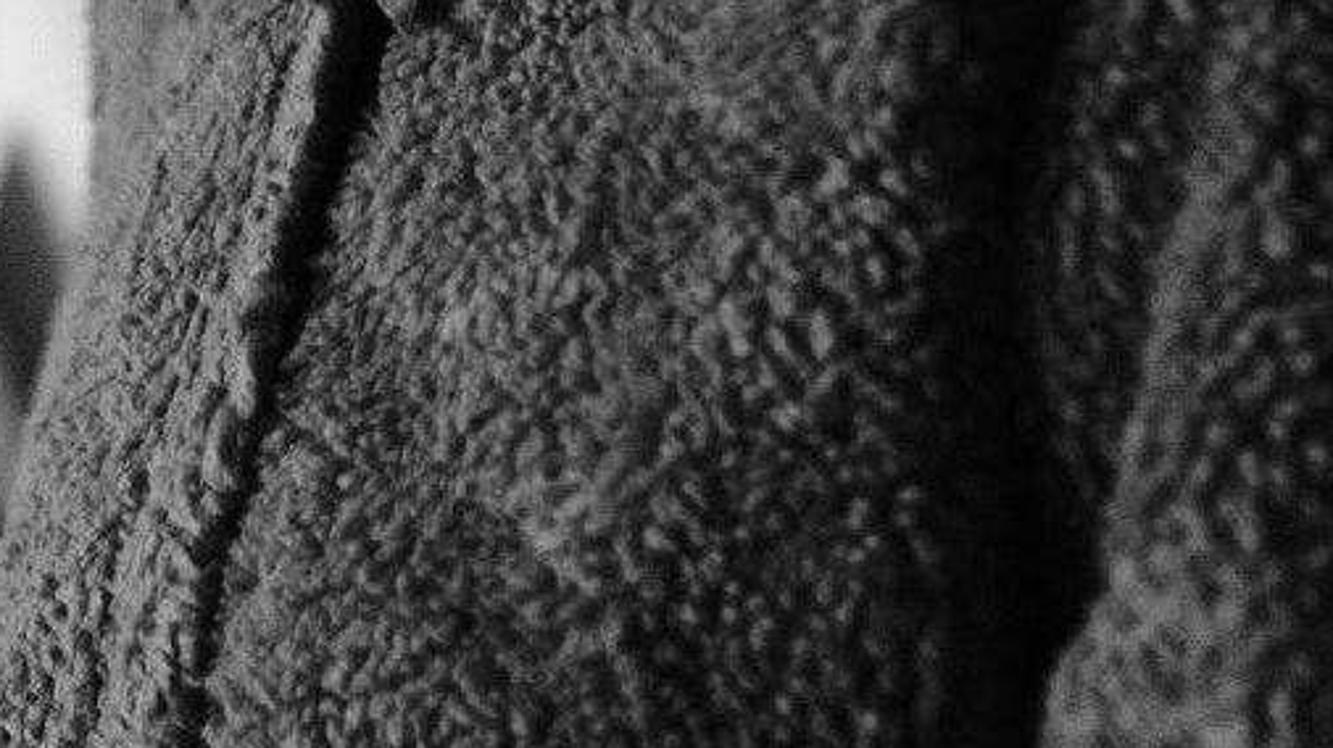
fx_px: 4098
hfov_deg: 18.1
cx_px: 50
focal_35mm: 116
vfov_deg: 9.9
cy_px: -623
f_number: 1.4
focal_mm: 23
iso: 800
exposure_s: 1/9
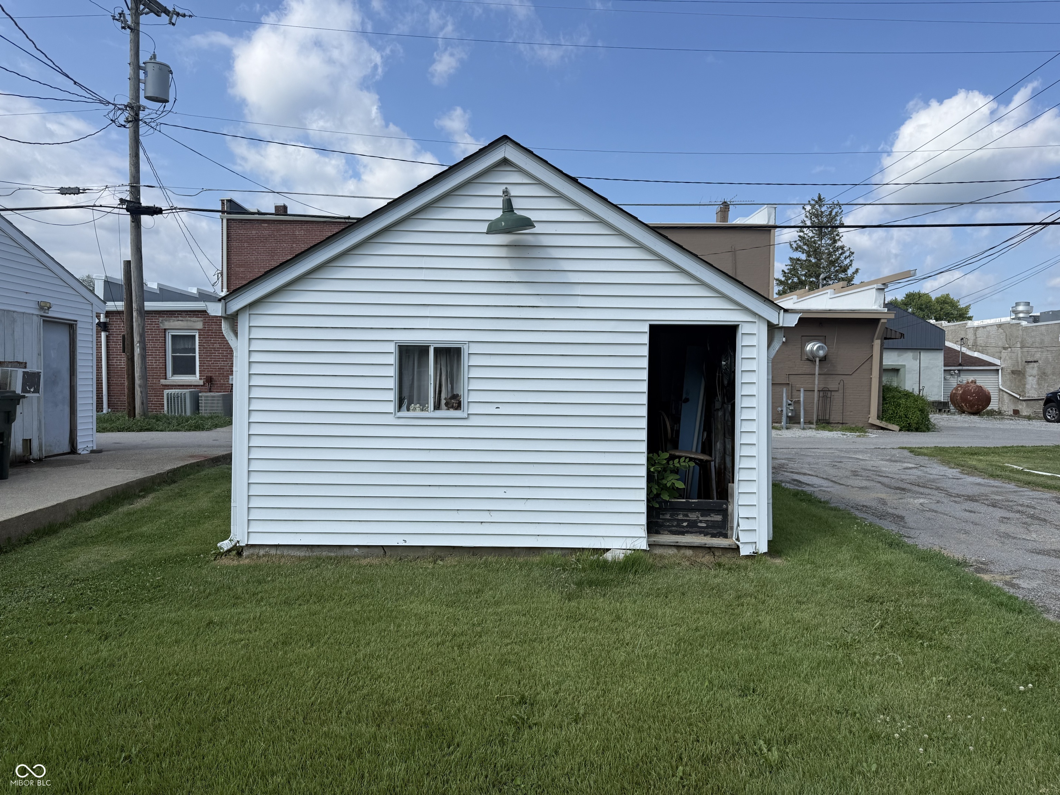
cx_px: 530
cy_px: 398
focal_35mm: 24
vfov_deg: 56.8
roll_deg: -0.3
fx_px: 735
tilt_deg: -1.1
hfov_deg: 71.6
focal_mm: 6.76
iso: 80
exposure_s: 1/4975
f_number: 1.78
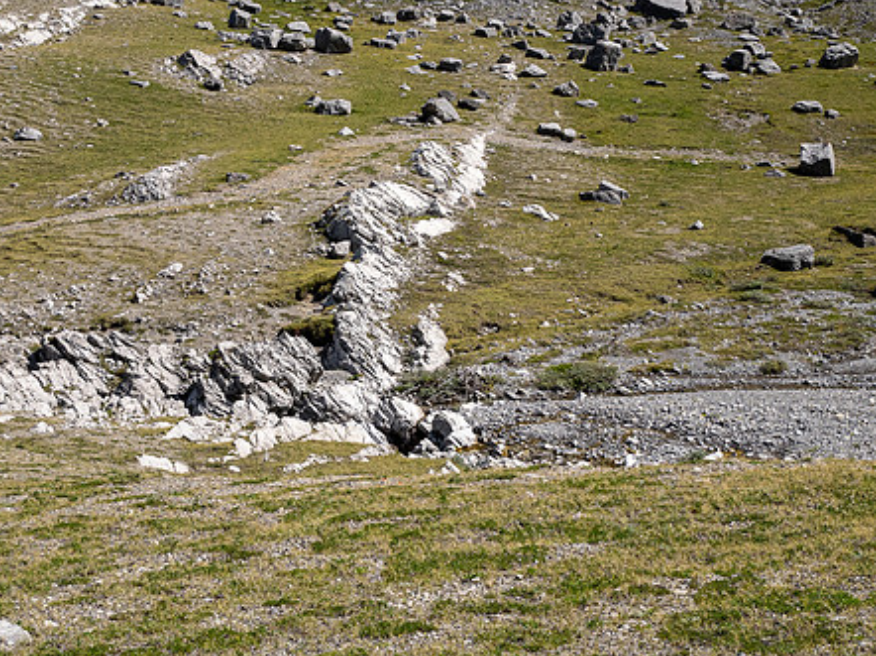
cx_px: 339
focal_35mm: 84
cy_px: 255
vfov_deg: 17.5
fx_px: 2125
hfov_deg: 23.3
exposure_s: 1/250
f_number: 8
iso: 200
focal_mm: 32
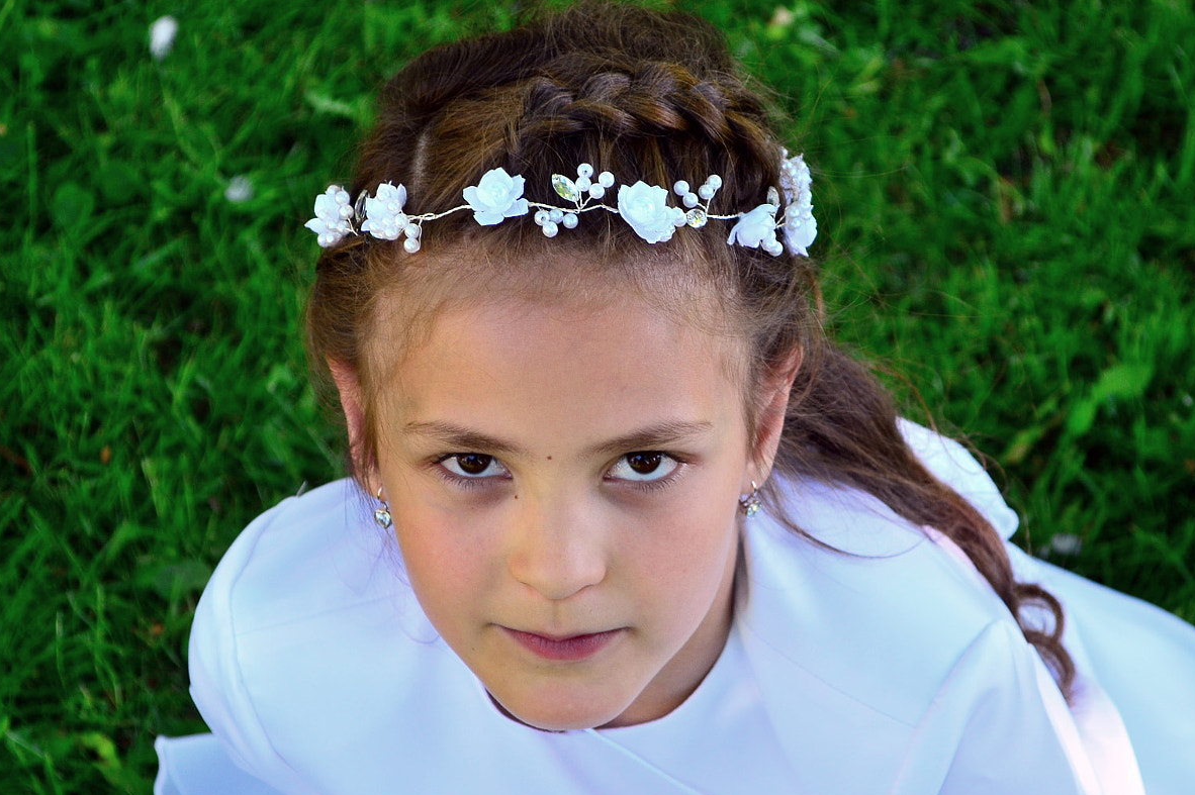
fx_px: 3705
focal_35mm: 112
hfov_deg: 18.3
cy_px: 490
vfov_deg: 12.2
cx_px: 673
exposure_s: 1/100
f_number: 5.6
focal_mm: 55
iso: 200
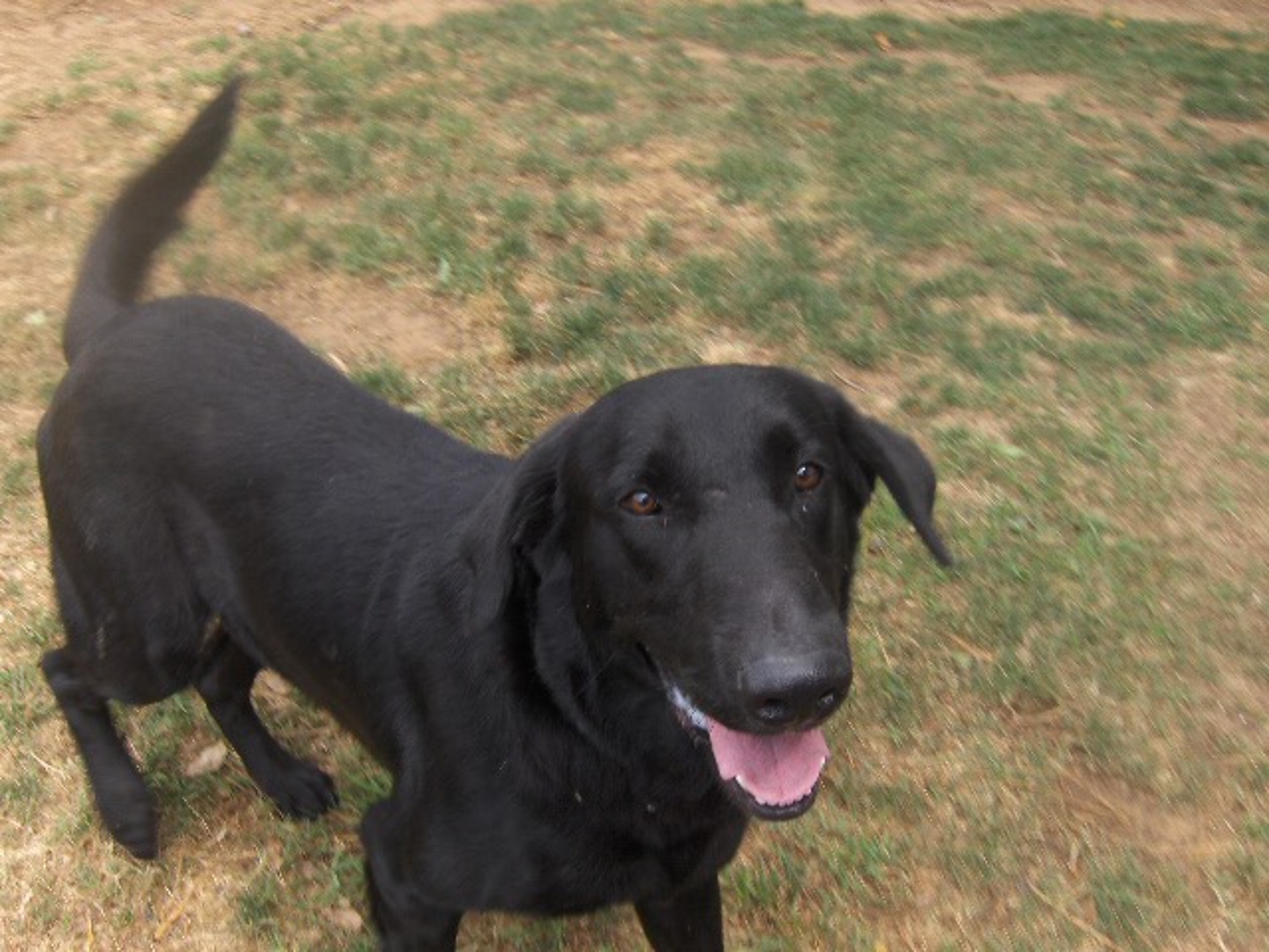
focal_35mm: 35
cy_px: 476
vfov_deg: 40.7
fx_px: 1283
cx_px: 634
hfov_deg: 52.6
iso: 100
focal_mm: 7.5
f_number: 4.3
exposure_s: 1/173
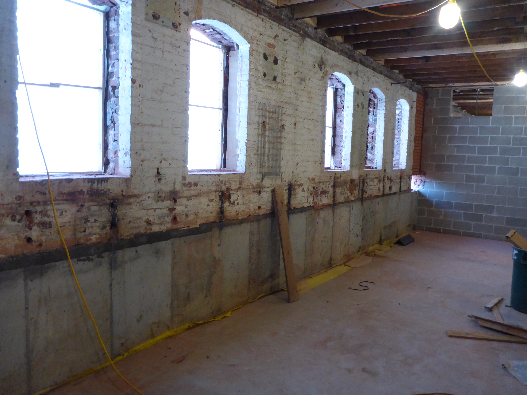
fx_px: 426
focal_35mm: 28
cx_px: 264
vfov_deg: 49.7
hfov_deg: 63.4
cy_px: 198
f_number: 3.3
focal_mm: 4.9
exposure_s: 1/20
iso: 400
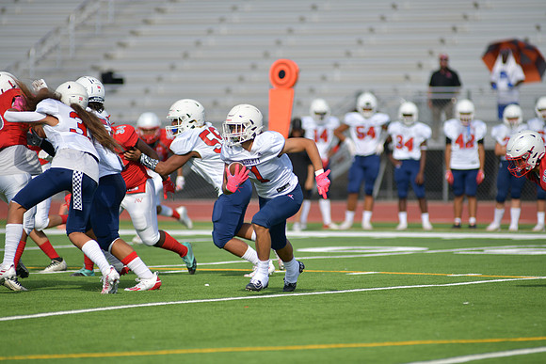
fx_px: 4551
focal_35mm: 300
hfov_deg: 6.9
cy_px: 182
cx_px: 273
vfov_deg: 4.6
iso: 110
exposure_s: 1/2000
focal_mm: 300
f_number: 3.5
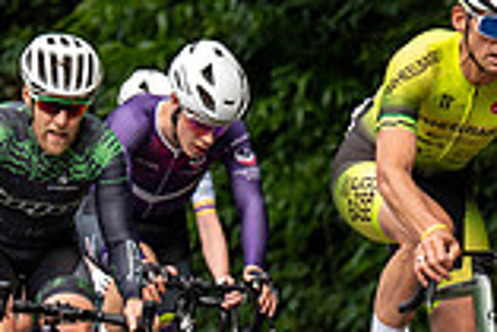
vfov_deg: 2.9
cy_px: 318
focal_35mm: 470
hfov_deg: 4.4
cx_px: 0
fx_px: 6494
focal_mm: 127
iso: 400
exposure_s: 1/800
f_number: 3.5
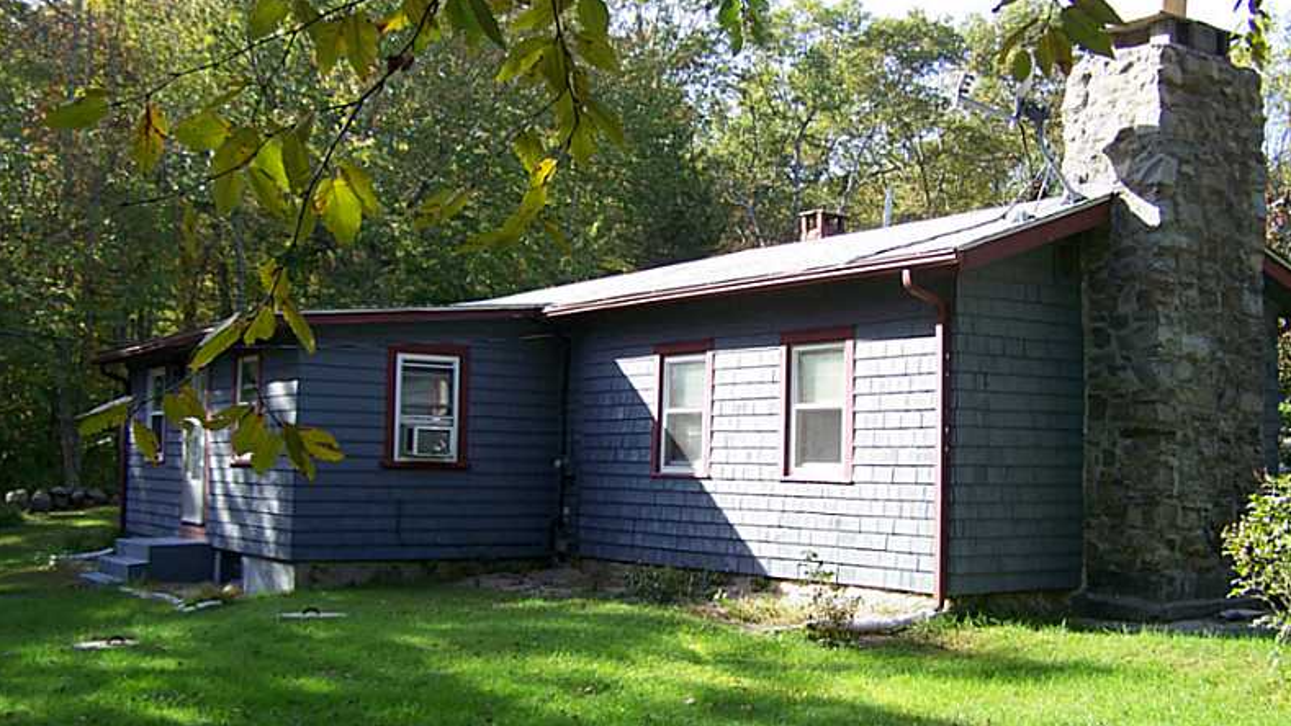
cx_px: 650
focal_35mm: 42
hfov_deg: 48.4
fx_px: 1438
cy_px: 383
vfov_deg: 28.4
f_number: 2.8
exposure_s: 1/160
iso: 64
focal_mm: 6.3
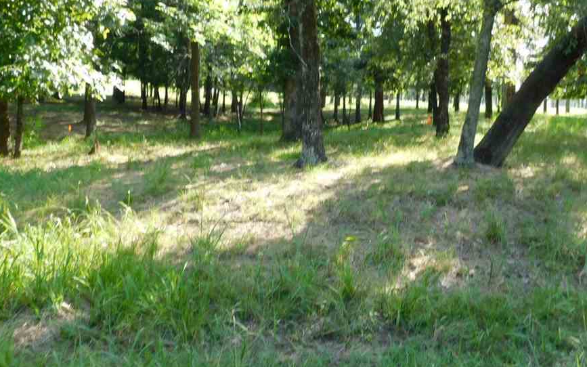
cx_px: 328
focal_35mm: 36
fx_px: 576
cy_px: 146
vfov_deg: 35.2
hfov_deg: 53.9
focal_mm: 4
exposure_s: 1/160
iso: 125
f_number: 3
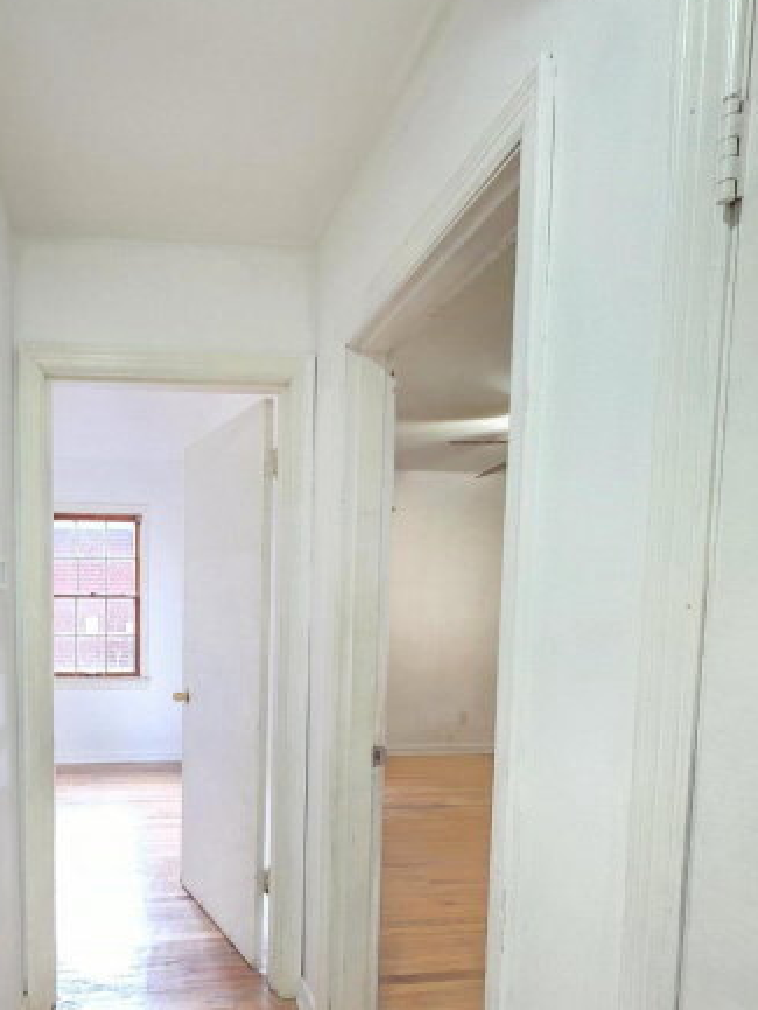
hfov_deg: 62.2
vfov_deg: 79.8
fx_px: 584
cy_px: 650
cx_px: 189
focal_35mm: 20
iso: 640
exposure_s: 1/60
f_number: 1.9
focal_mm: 2.2
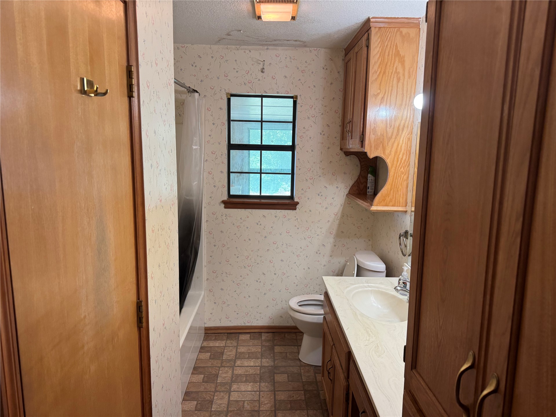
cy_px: 208
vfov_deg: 56.8
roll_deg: -1.1
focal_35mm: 24
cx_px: 278
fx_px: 385
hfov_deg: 71.6
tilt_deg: -8.9
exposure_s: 1/120
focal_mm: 6.76
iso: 200
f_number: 1.78
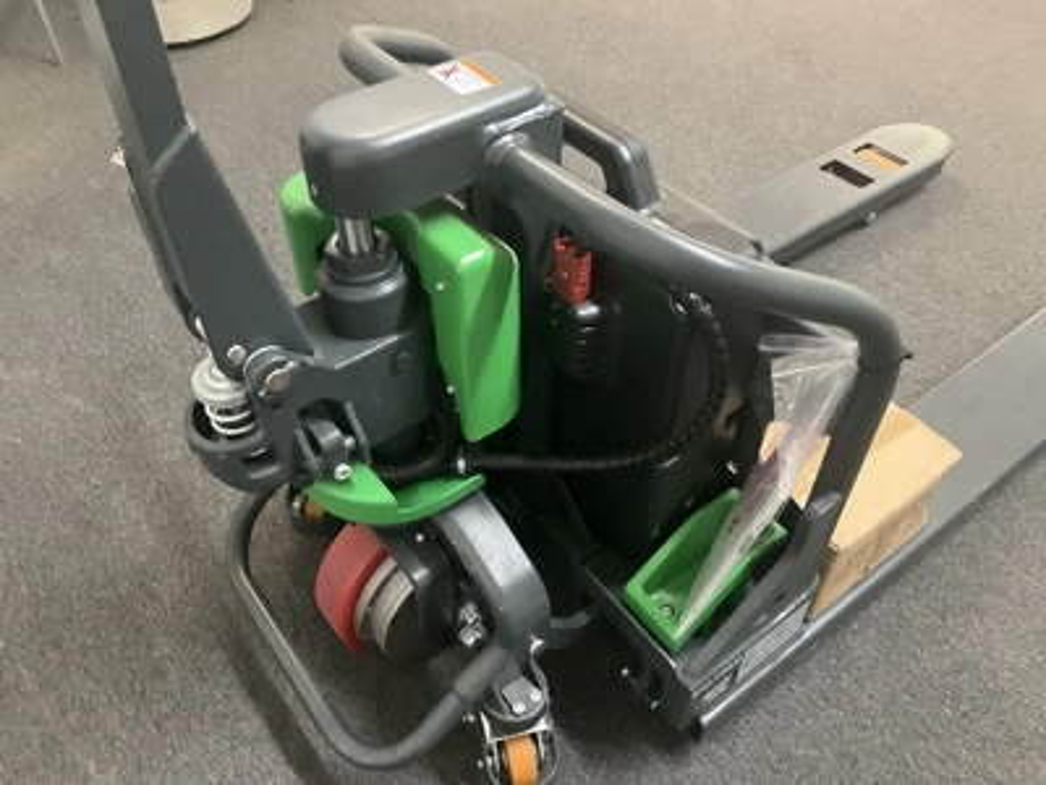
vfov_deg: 48.2
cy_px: 392
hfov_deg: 61.7
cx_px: 523
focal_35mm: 29
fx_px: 876
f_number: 1.8
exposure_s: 1/30
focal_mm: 3
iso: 500
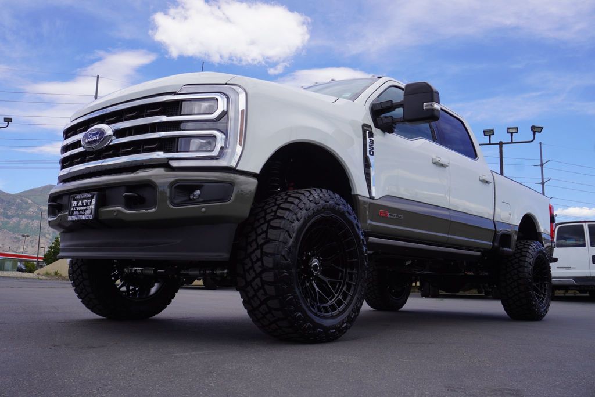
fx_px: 546
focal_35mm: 33
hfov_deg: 57.2
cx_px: 298
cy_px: 198
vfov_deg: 40.0
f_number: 9
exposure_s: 1/125
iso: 100
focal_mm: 22
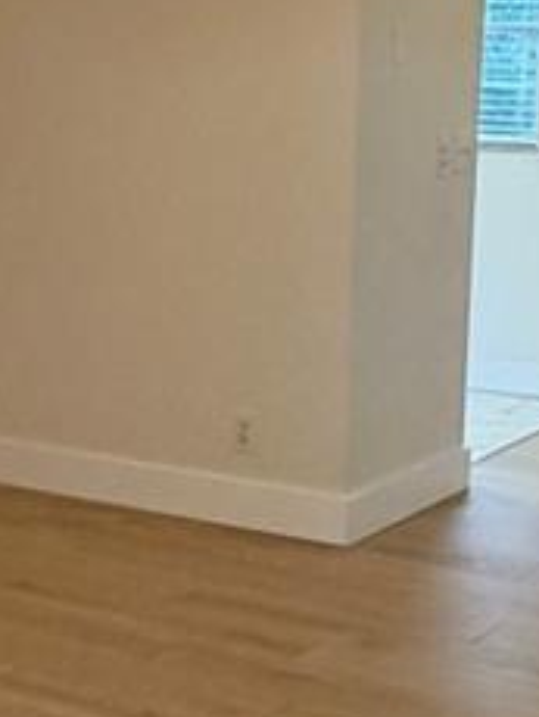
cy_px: 586
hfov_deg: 20.1
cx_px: 393
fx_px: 1513
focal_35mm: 73
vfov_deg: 26.1
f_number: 2.2
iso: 320
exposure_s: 1/60
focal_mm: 2.22
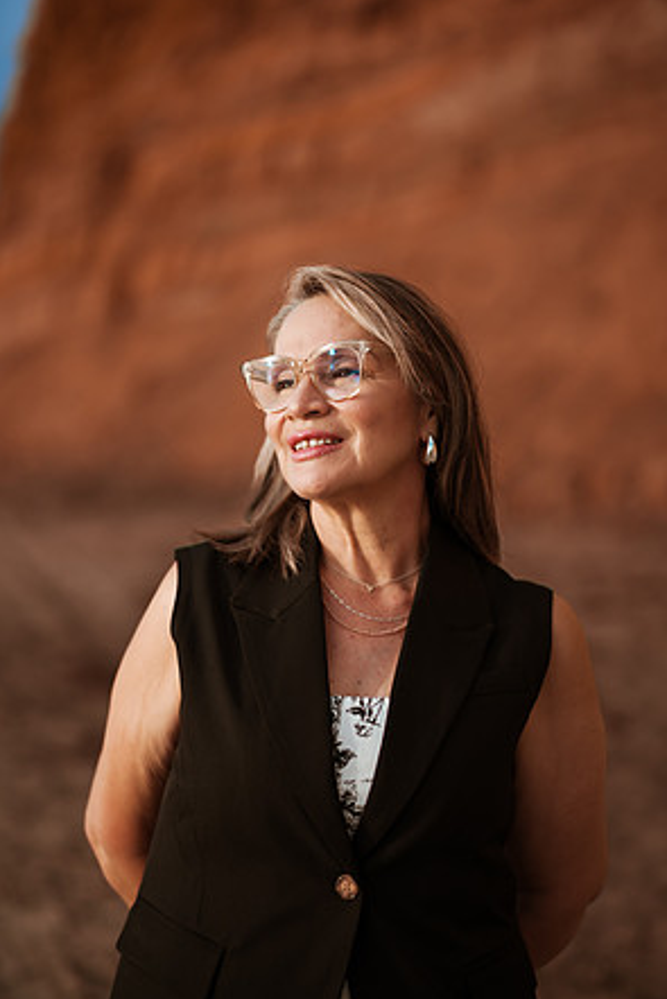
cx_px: 337
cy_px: 500
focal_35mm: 59
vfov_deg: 33.9
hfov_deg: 23.0
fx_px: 1638
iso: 100
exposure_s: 1/5000
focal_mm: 58
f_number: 1.4
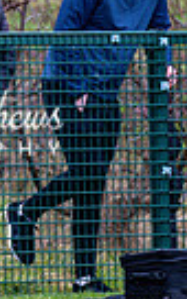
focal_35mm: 1303
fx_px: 10625
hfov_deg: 1.0
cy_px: 80
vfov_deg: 1.6
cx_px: -86
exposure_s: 1/400
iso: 1250
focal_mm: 300
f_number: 2.8
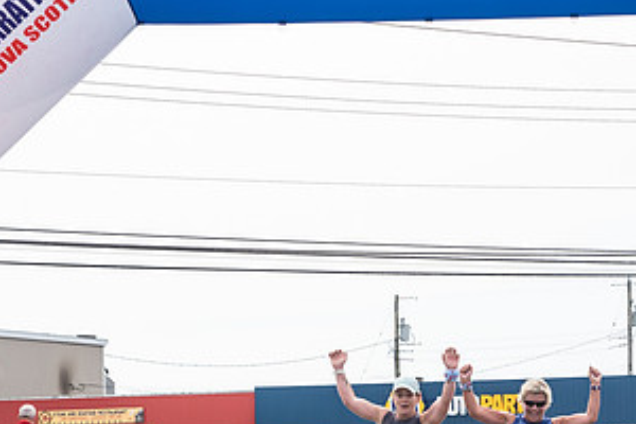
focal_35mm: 140
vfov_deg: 9.7
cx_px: 490
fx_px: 2473
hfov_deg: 14.6
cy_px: 405
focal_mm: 56
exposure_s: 1/3200
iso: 800
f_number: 4
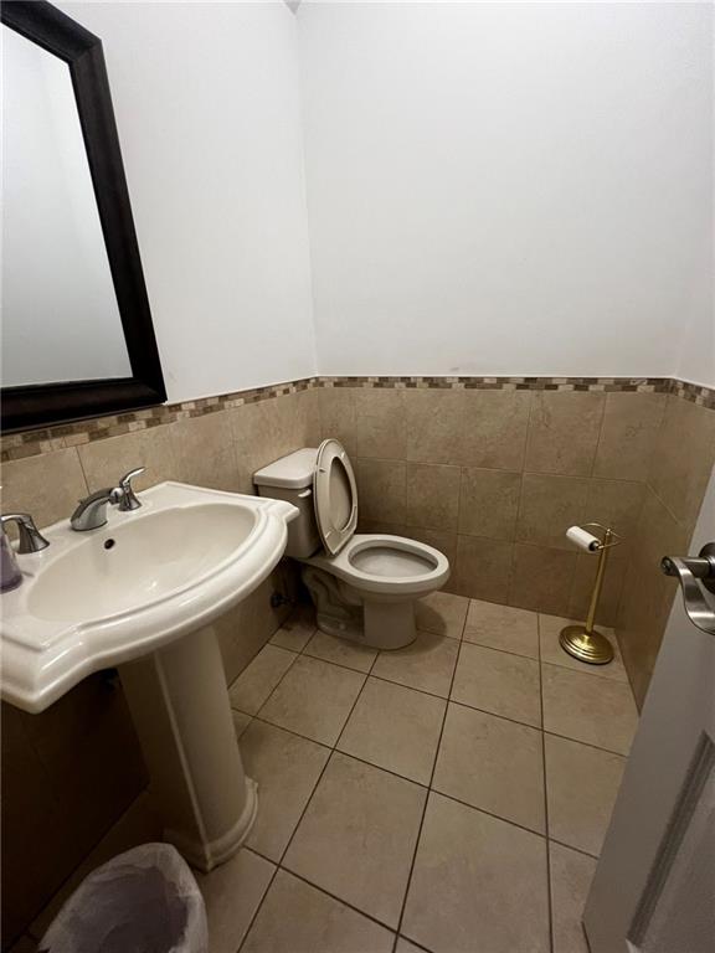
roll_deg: +0.9
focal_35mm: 13
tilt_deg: -21.1
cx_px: 358
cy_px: 476
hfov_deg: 89.9
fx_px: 358
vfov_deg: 106.2
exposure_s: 1/120
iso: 200
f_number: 1.8
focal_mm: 1.57
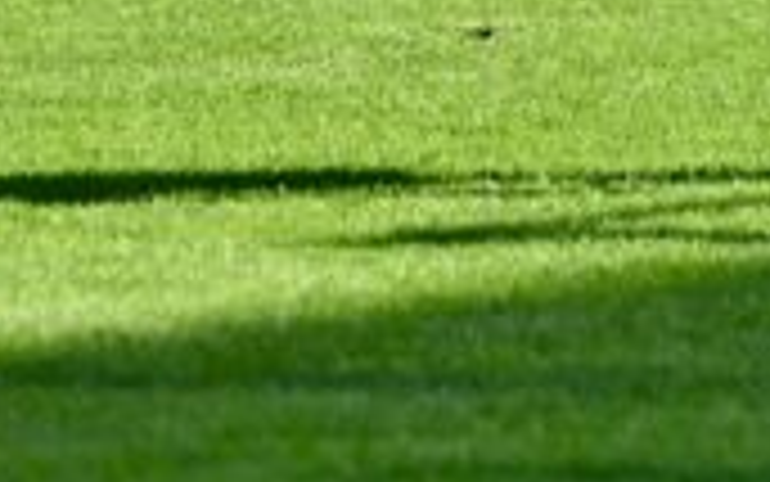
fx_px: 14065
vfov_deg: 2.0
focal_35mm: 670
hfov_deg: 3.1
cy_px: -669
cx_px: -279
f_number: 4.8
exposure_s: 1/1600
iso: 250
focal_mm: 110
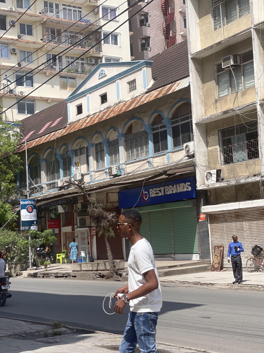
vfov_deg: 30.3
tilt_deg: +6.0
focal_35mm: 64
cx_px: 132
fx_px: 651
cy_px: 176
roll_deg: +3.4
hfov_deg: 22.9
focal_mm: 7.5
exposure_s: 1/919
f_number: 2.2
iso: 20
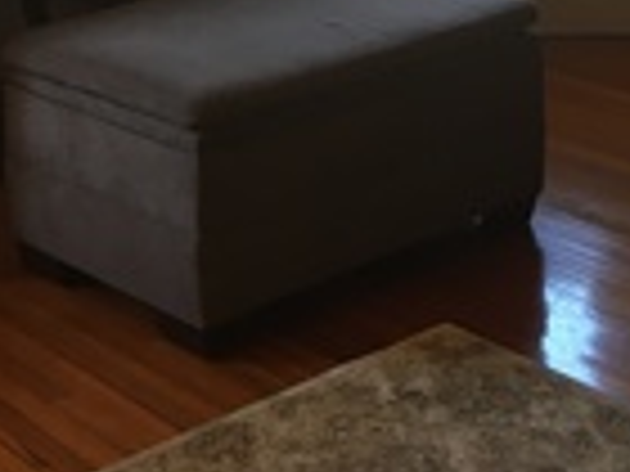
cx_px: 137
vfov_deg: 14.8
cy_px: -240
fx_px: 1693
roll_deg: +1.4
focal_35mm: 93
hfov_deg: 20.9
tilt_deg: -5.1
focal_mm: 4.15
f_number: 2.2
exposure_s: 1/30
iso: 50
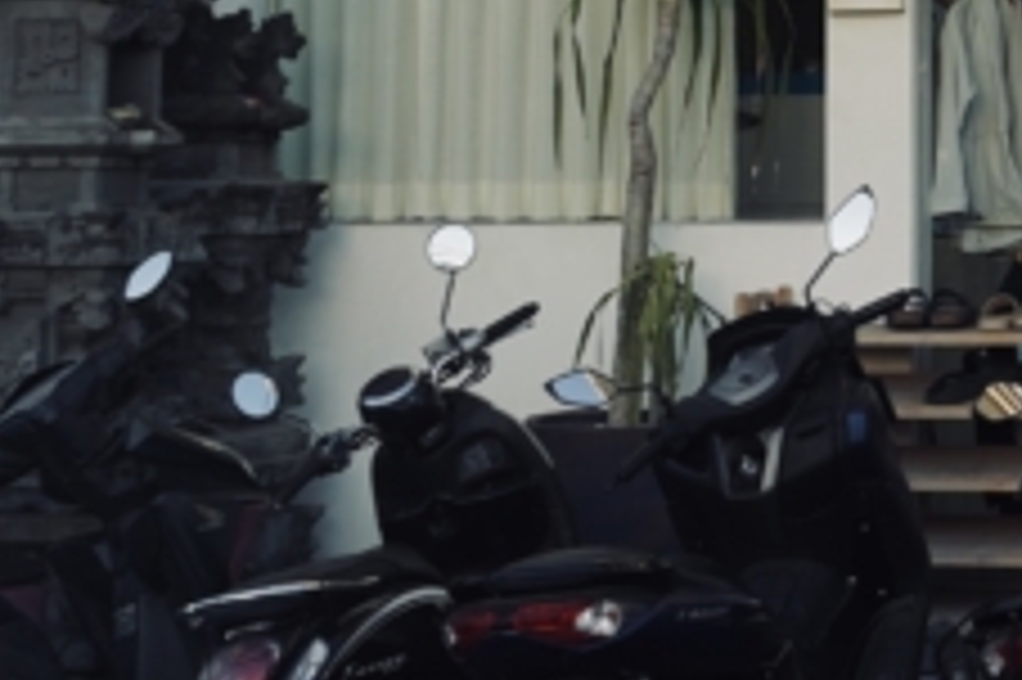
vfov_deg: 10.8
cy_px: -326
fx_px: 3461
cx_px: 1468
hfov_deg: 15.6
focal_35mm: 122
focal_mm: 18
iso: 100
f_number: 4.5
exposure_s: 1/200
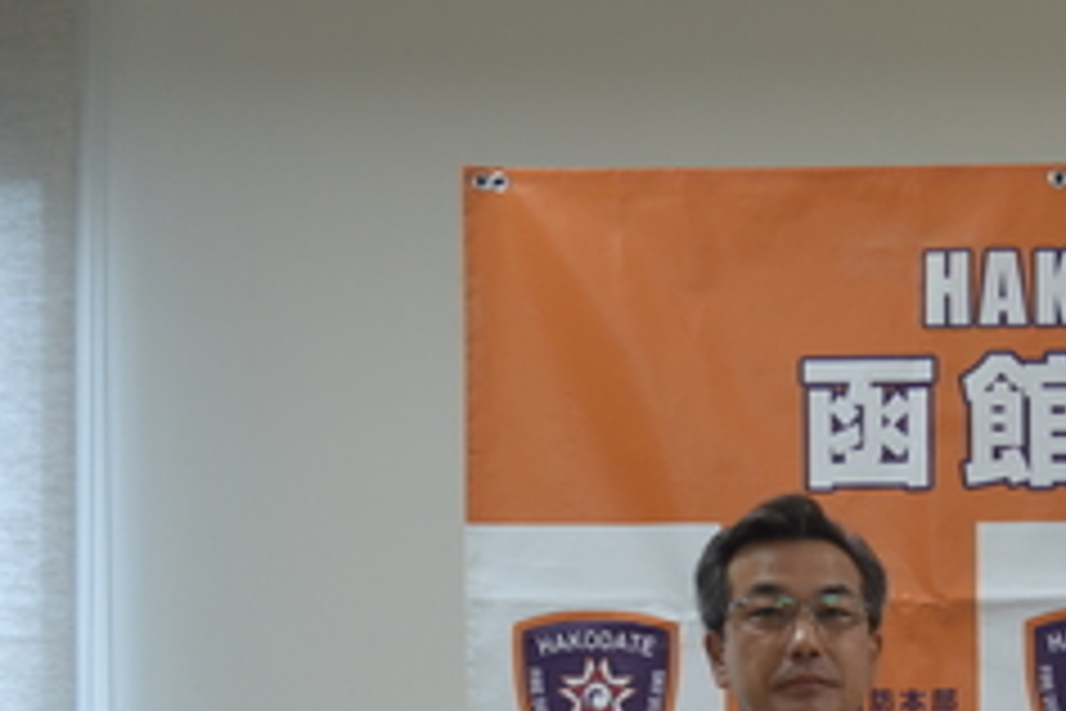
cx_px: 1340
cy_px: 889
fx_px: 2635
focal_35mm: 89
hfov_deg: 21.0
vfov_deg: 14.8
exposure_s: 1/30
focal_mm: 22
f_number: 3.8
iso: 110
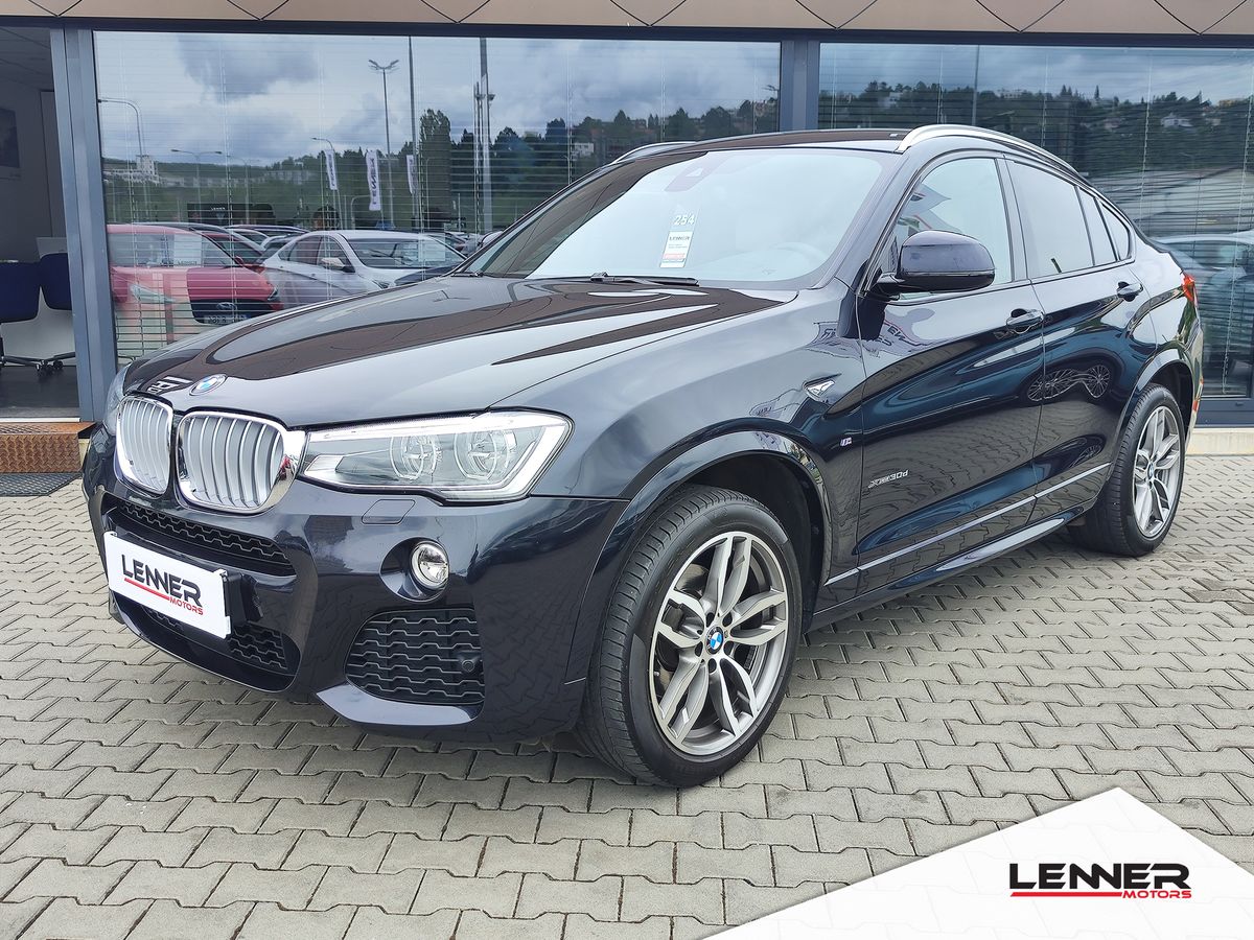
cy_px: 470
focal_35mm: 23
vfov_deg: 58.9
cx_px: 627
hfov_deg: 73.9
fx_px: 833
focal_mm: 7.01
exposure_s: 1/280
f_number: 1.69
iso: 50
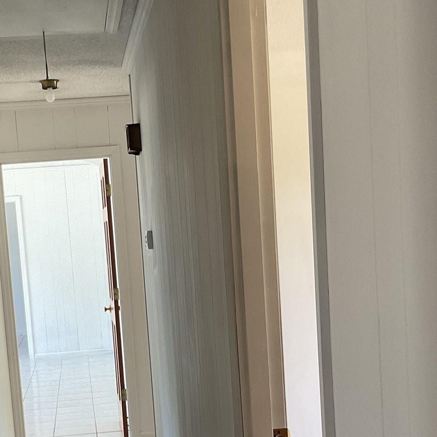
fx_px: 928
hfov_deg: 26.3
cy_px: 350
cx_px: 132
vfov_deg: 26.0
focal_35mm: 65
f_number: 1.8
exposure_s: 1/60
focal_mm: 3
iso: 80
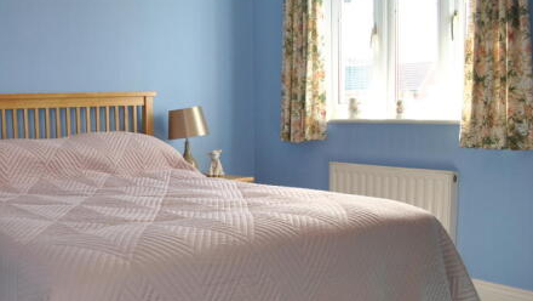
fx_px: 594
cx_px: 142
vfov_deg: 28.3
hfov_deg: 46.8
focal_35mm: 42
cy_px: 190
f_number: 3.5
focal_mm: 18
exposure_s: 1/60
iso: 200
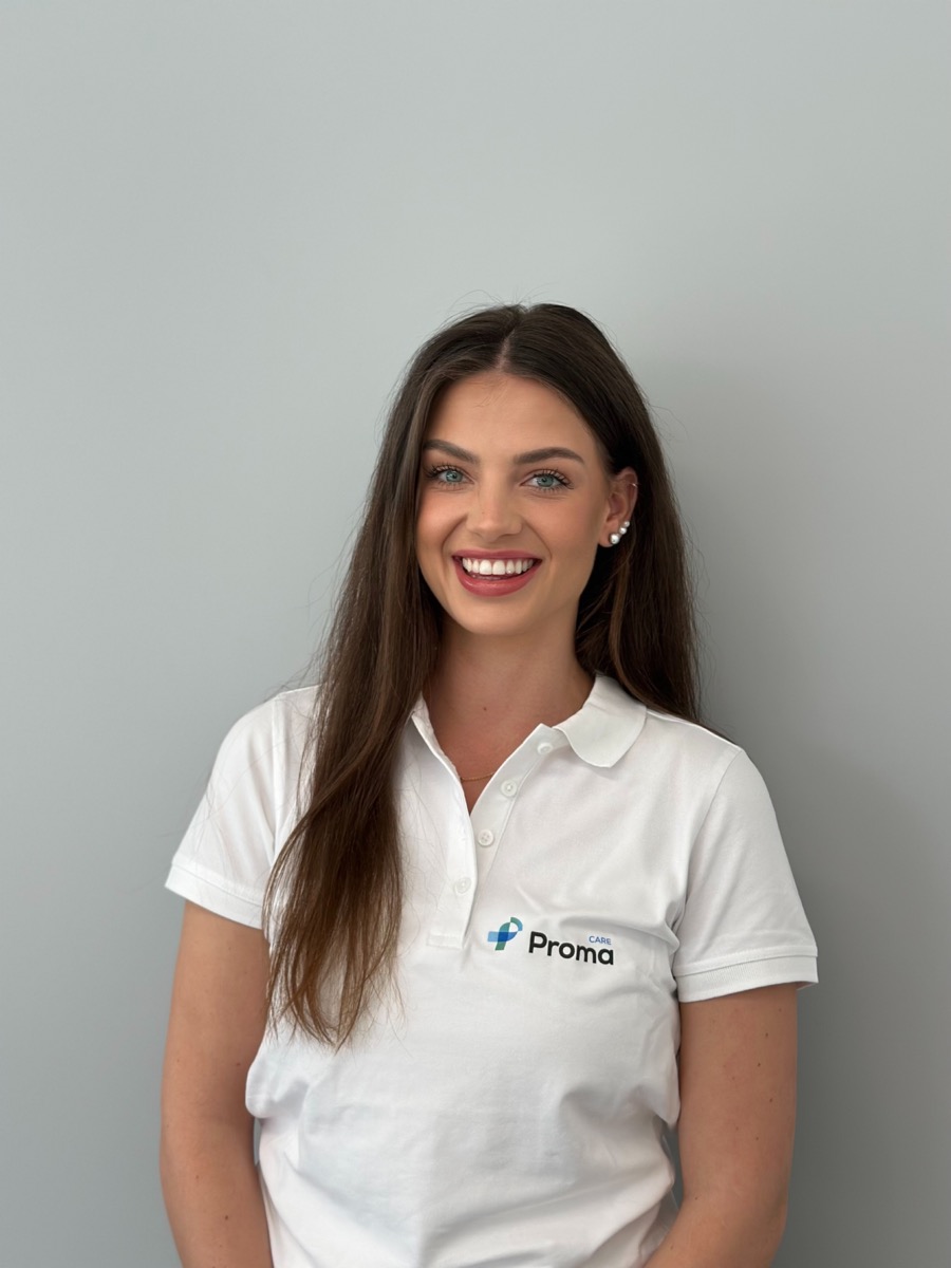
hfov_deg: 30.3
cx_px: 476
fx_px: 1758
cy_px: 634
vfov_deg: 39.7
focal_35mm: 48
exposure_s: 1/160
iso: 80
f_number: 1.78
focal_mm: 6.86
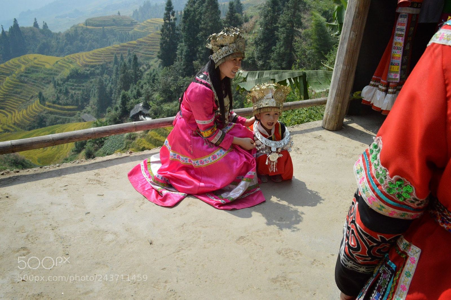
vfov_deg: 43.5
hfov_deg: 62.0
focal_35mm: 30
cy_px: 150
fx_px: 376
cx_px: 226
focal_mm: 20
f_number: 8
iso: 1600
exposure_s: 1/3200
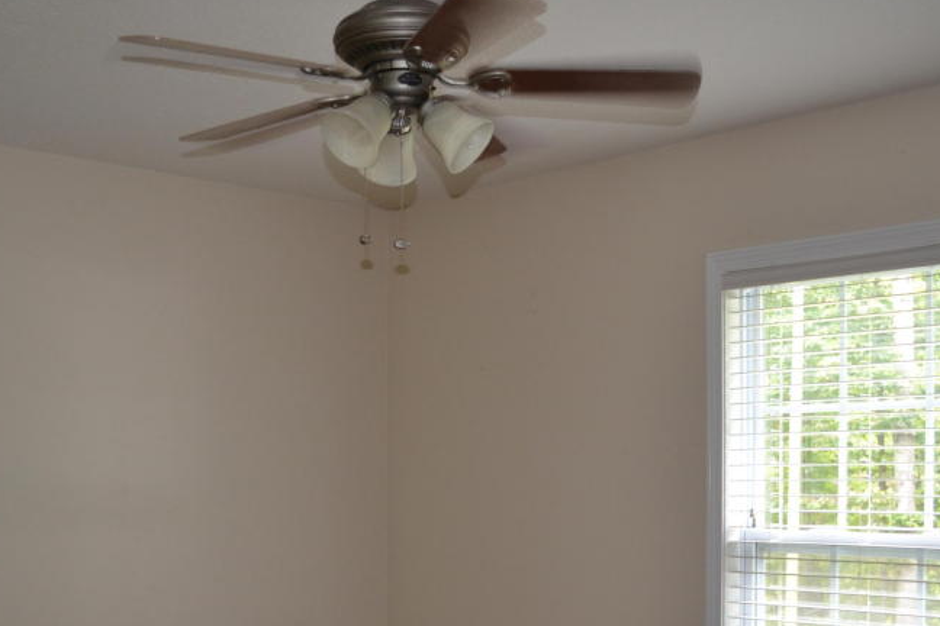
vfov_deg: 27.5
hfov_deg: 41.1
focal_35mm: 48
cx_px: 445
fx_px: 1253
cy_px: 501
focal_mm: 18
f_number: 4
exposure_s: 1/60
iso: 400
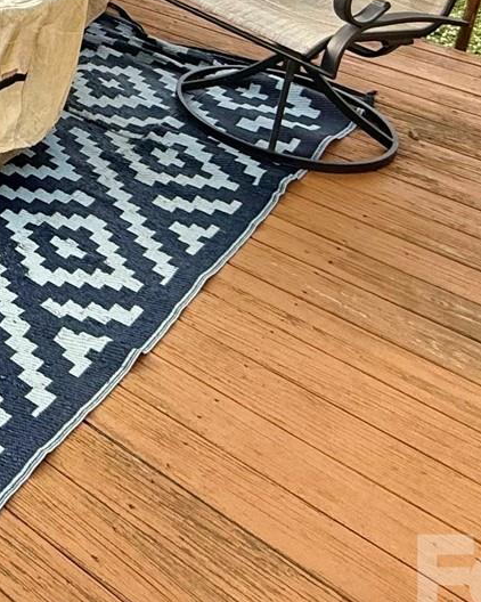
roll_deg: +1.4
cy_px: -117
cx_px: -386
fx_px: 944
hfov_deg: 20.3
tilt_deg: -17.2
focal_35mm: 53
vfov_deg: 30.2
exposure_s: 1/203
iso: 50
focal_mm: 2.22
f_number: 2.2
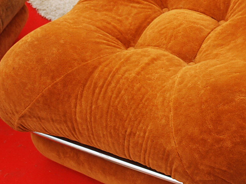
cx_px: 171
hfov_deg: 24.5
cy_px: 56
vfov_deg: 18.6
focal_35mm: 79
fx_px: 561
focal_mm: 22
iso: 200
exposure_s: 1/40
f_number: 4
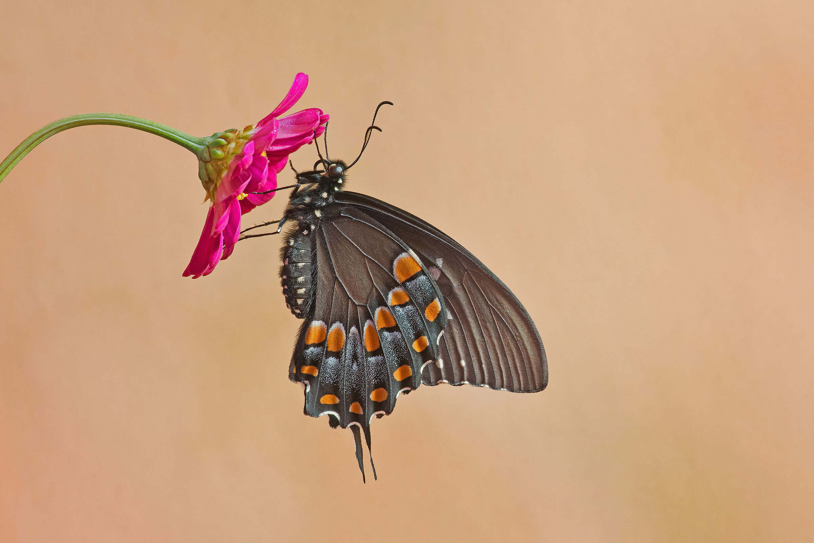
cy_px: 272
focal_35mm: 105
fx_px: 2375
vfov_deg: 13.1
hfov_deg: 19.4
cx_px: 407
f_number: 14
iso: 1000
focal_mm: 105
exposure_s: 1/20
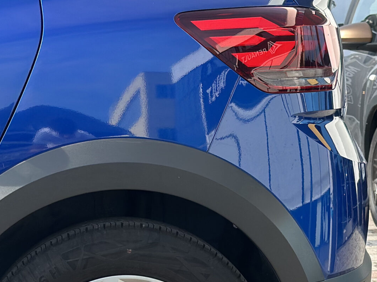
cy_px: 315
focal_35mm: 115
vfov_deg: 12.6
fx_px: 1252
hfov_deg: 17.1
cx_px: 123
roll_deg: +0.6
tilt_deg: -11.6
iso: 80
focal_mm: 6.86
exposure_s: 1/1848
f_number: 1.78
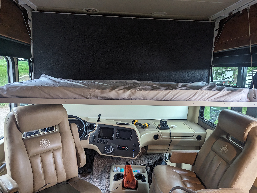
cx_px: 128
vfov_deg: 56.9
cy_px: 96
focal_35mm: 24
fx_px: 178
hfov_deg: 71.5
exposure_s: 1/125
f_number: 1.85
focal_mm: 6.81
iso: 508
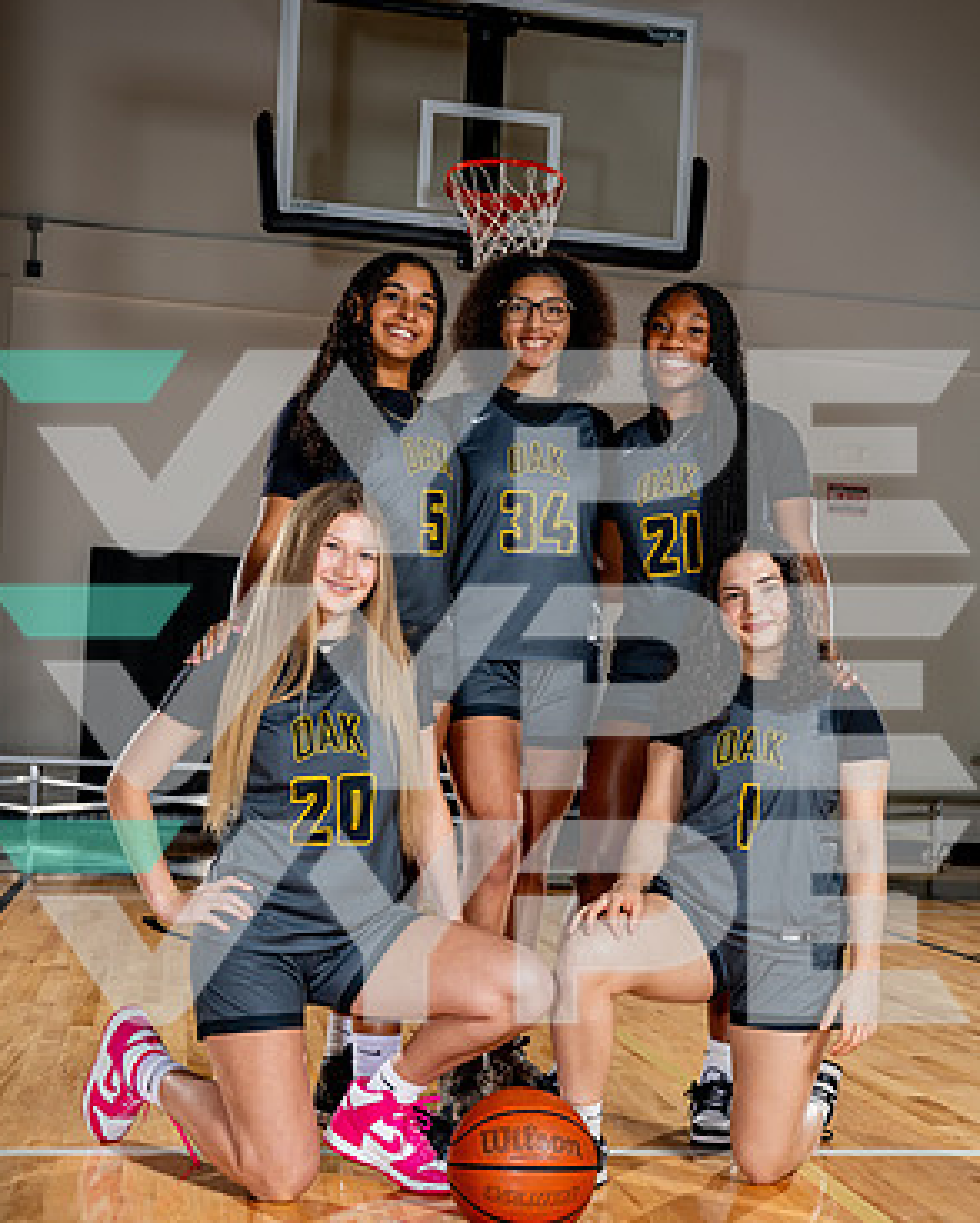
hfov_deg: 32.8
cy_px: 690
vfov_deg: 40.2
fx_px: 1666
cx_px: 483
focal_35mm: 46
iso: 200
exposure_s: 1/250
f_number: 5.6
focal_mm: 40
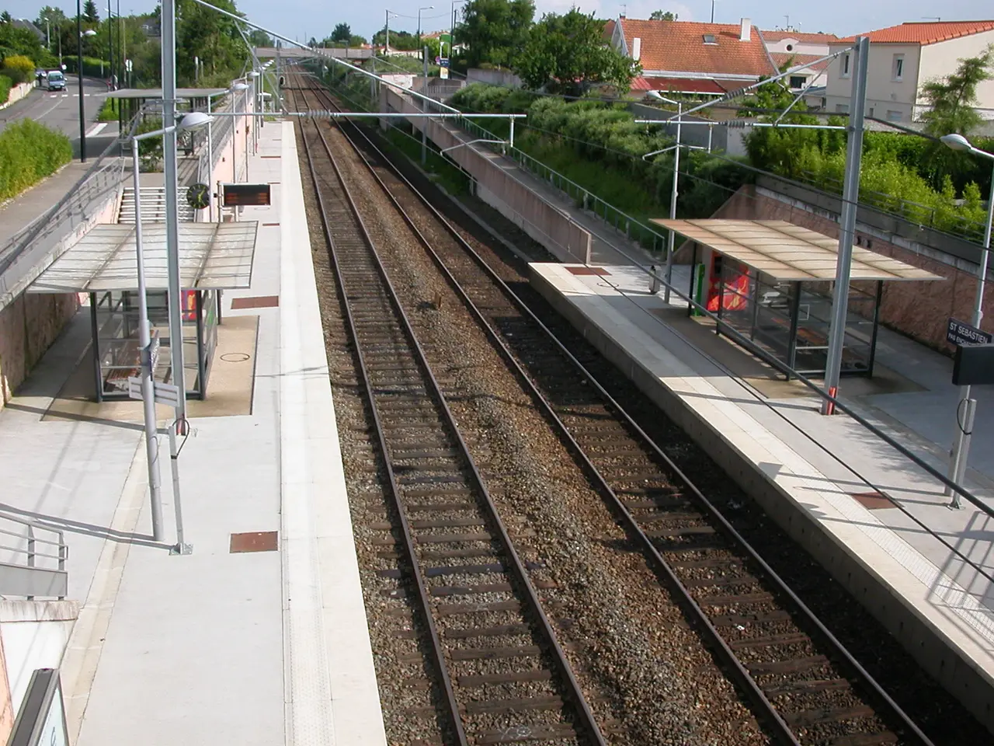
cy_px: 373
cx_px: 497
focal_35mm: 37
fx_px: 1062
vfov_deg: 38.7
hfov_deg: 50.1
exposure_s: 1/591
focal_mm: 5.6
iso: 100
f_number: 4.5
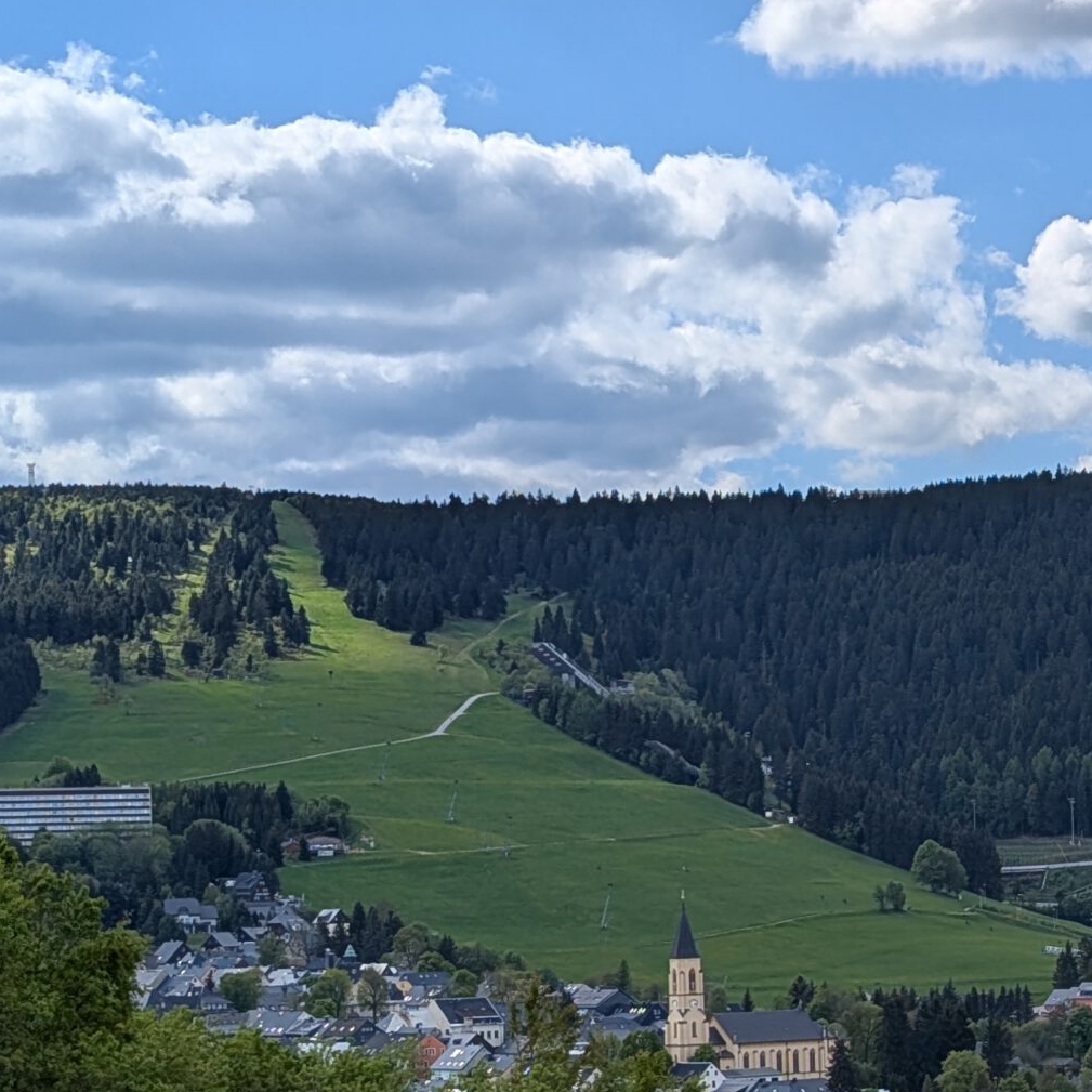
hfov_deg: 15.4
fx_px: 3926
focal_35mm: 110
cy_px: 981
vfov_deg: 15.6
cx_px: 1197
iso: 20
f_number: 1.68
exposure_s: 1/1686
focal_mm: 6.9
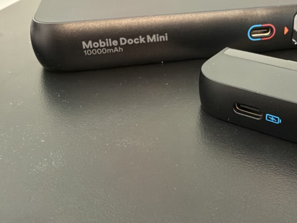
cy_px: 85
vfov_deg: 33.4
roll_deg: +0.0
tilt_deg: -27.3
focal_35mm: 43
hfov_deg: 41.6
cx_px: 245
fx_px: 369
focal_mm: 2.22
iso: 800
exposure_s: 1/60
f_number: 2.2
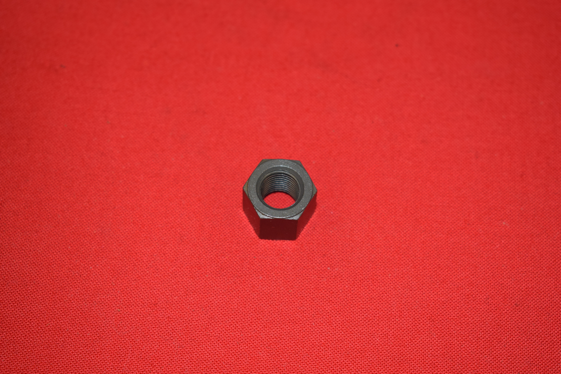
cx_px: 280
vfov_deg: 18.9
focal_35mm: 72
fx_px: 1122
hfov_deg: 28.1
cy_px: 187
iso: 400
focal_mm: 48
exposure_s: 1/125
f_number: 5.3
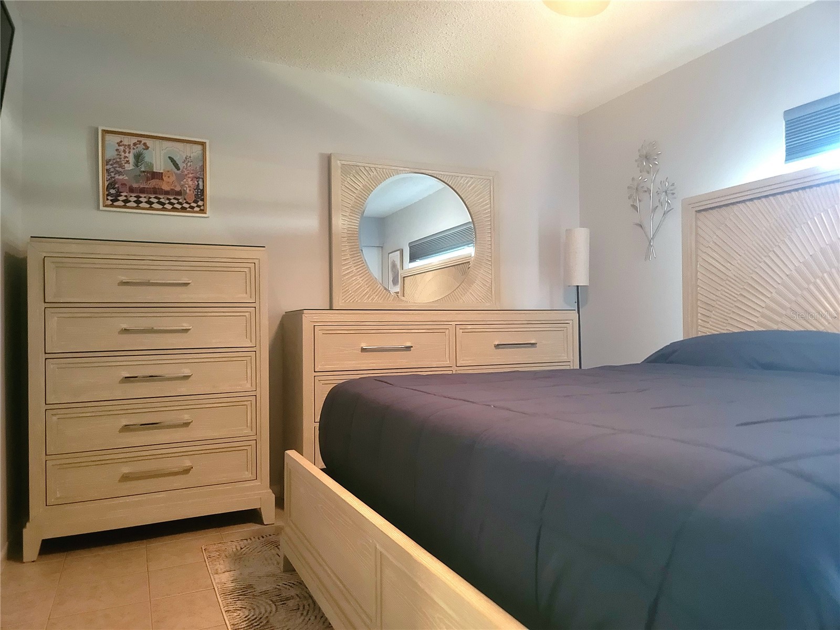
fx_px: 607
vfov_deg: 54.9
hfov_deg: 69.4
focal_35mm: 25
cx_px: 420
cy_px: 315
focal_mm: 7
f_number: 1.8
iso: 320
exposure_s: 1/40
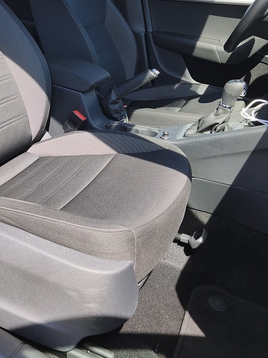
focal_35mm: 38
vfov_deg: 47.7
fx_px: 392
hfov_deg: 36.9
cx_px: 68
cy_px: 105
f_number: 1.7
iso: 50
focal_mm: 5.35
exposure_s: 1/931
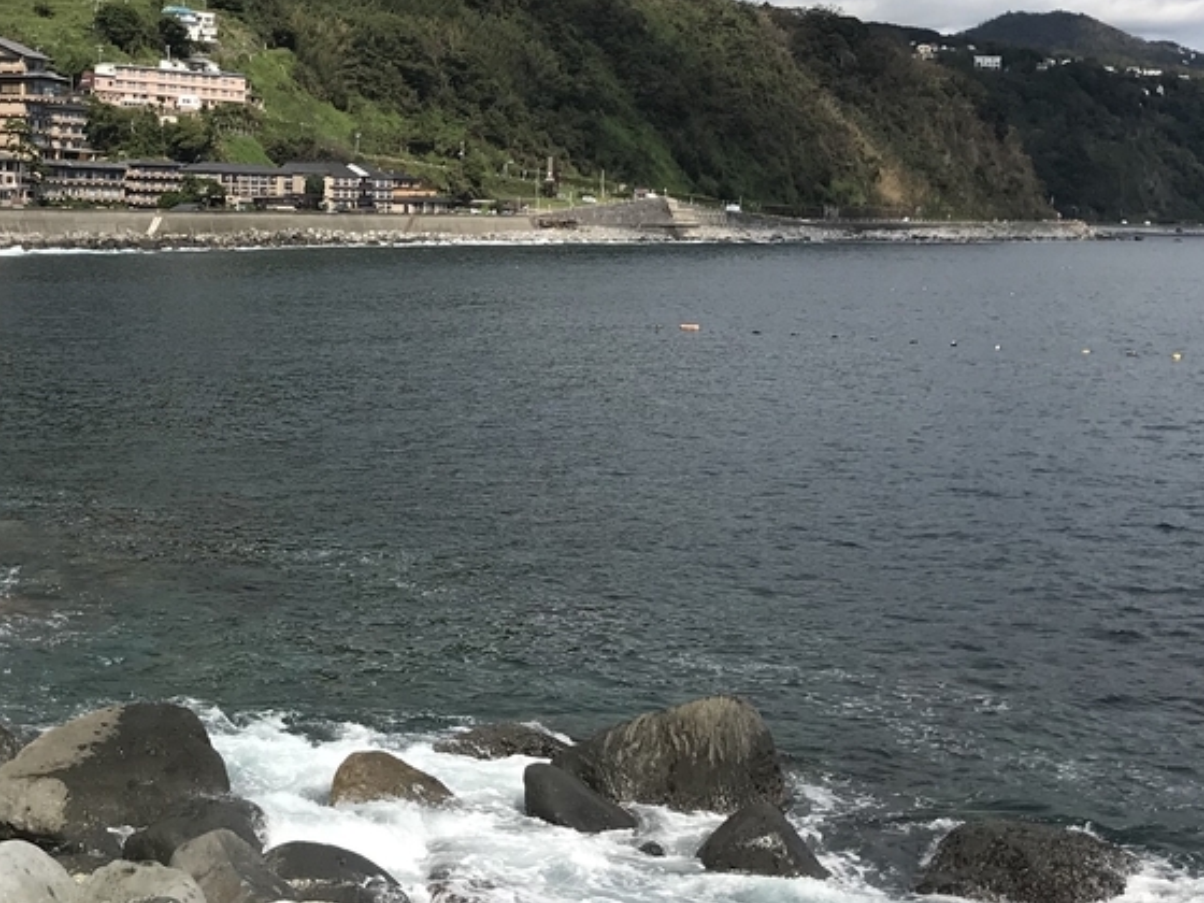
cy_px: 280
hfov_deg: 31.5
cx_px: 269
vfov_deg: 24.3
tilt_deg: -1.1
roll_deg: -0.6
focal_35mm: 60
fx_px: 2087
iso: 20
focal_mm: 3.99
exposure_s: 1/3300
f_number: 1.8
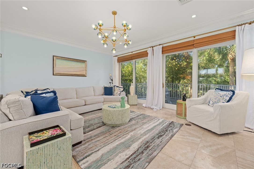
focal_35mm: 14
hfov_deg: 104.3
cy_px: 84
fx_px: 99
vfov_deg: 81.2
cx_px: 127
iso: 160
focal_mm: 14
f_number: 10
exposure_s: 1/1.25
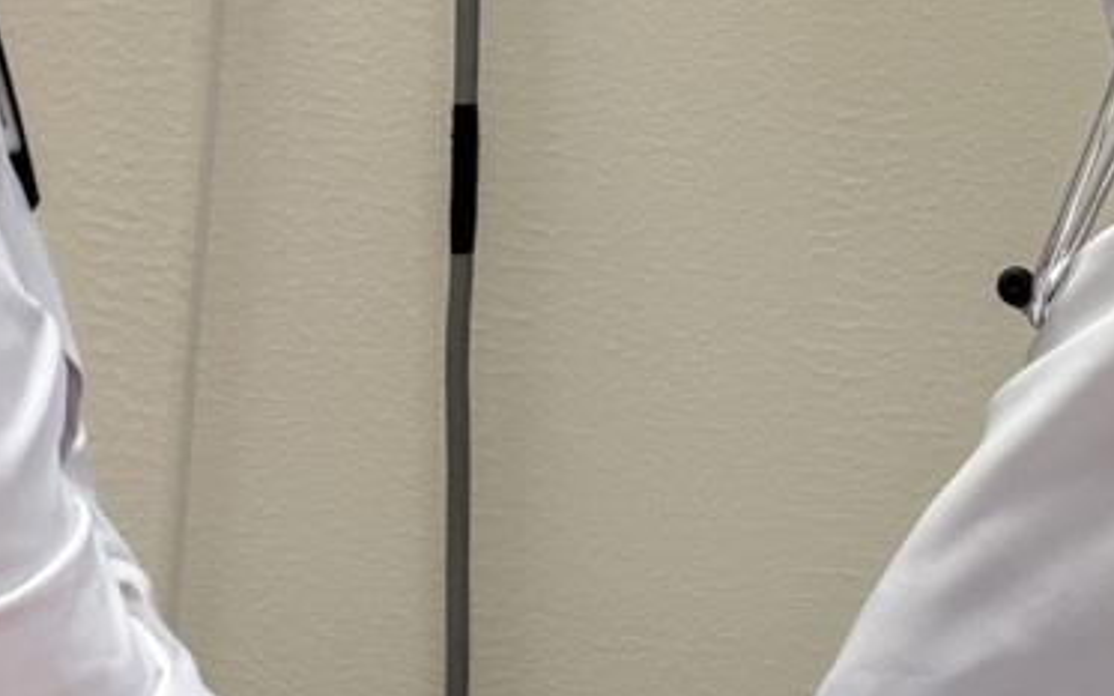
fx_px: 8833
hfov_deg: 7.2
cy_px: 278
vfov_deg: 4.5
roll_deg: -3.2
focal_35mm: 291
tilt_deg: -6.3
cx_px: 573
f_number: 2.8
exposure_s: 1/120
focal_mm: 16.89
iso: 400
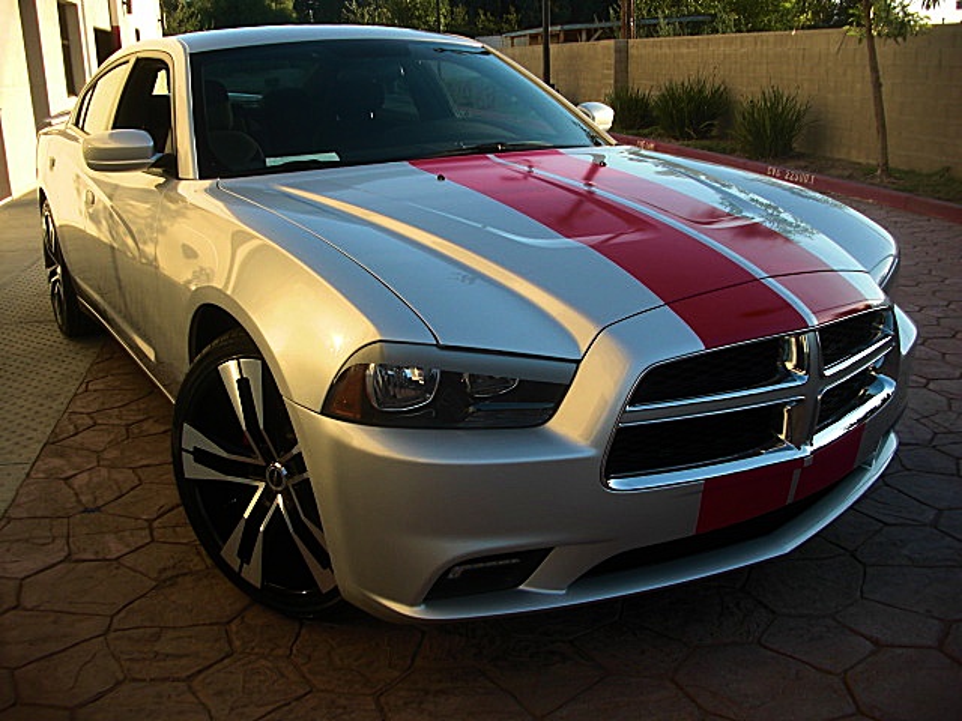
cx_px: 481
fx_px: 1000
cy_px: 360
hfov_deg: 51.4
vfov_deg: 39.7
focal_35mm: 36
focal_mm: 6.3
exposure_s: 1/250
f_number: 2.8
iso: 50
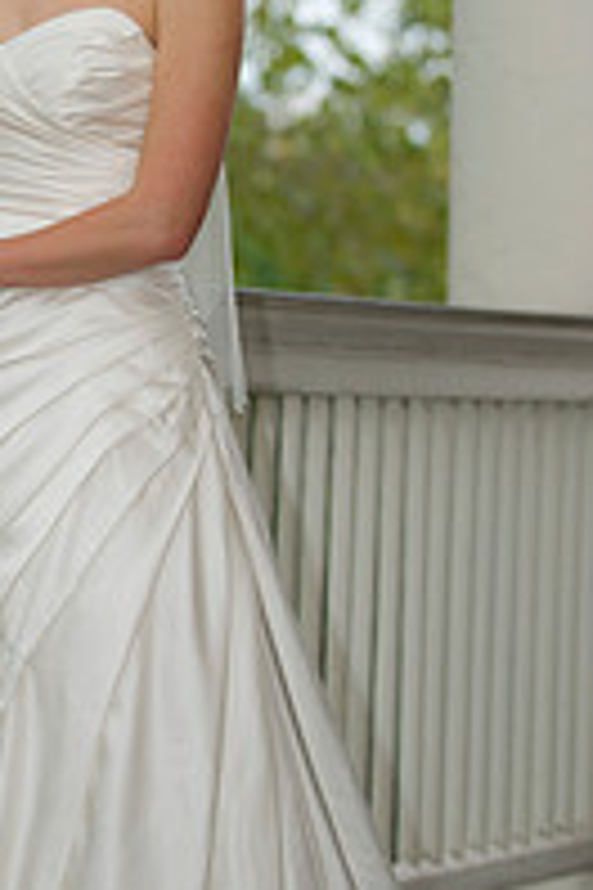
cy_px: 274
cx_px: 61
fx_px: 4818
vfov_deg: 10.5
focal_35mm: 195
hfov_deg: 7.0
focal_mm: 86
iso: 250
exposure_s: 1/160
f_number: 2.8
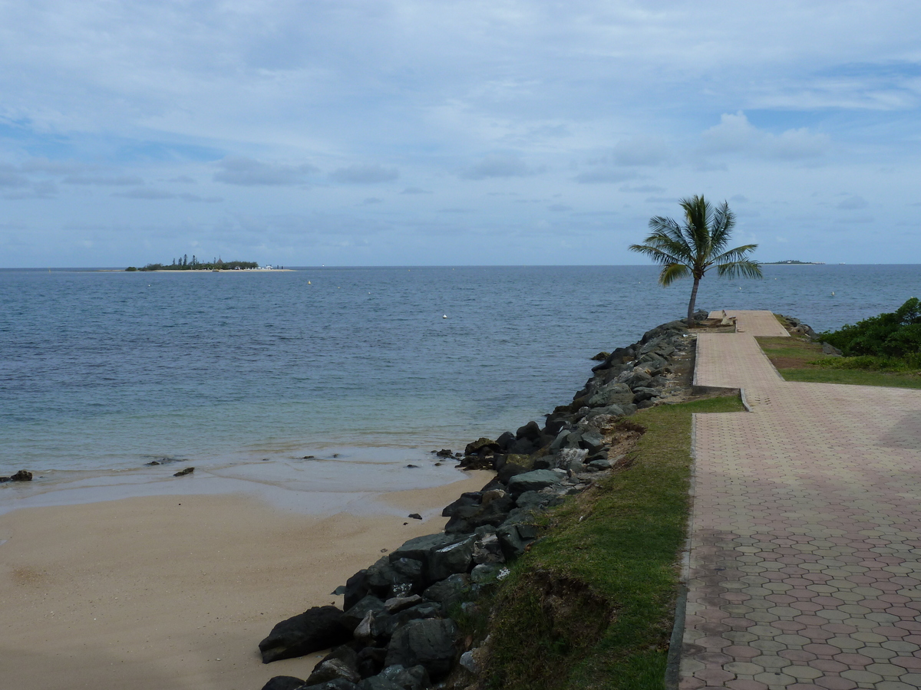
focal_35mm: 40
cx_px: 460
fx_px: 1064
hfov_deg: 46.8
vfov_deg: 36.0
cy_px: 345
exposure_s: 1/400
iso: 80
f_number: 5.6
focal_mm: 6.5
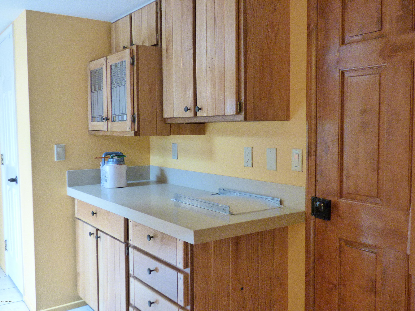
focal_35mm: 35
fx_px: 420
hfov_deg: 52.6
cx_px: 208
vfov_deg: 40.7
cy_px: 156
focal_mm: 6.18
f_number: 3.4
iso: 1250
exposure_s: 1/25
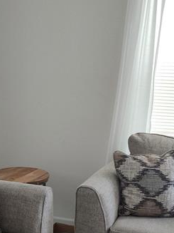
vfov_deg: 31.3
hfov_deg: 26.8
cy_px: 262
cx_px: 53
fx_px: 362
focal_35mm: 54
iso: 302
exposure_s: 1/120
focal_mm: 5.56
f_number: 1.8
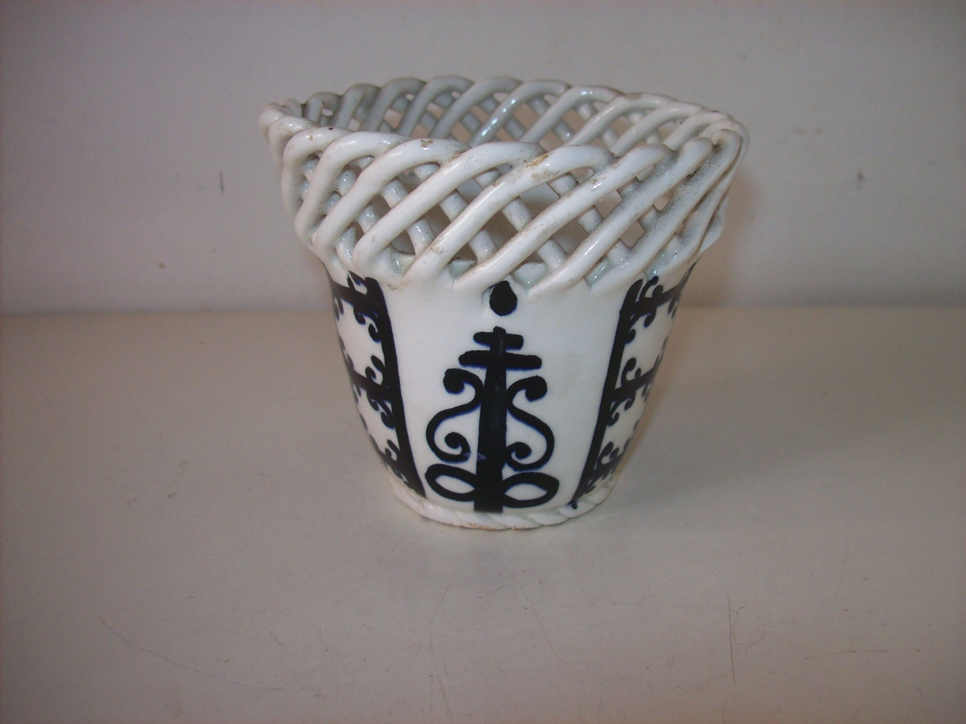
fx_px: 1004
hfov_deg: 51.4
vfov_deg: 39.6
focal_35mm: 36
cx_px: 483
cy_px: 362
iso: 80
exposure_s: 1/64
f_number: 2.7
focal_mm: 6
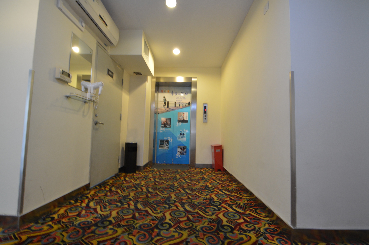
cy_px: 122
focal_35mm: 15
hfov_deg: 100.4
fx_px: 154
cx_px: 184
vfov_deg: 77.2
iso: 800
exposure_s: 1/6
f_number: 5.6
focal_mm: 10
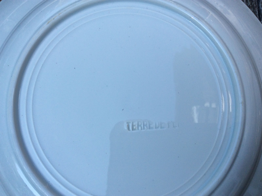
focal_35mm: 32
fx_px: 242
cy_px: 98
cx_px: 131
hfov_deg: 56.9
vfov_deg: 44.1
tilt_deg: -78.9
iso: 32
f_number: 2.4
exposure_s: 1/622
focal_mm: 3.3
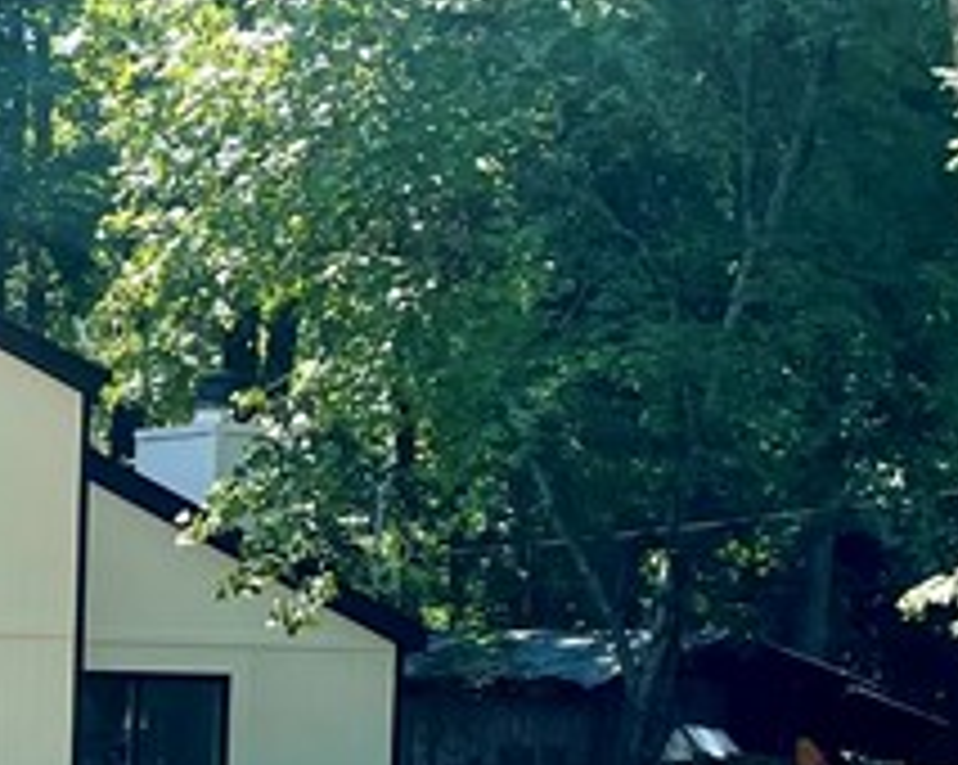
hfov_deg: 15.4
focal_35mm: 122
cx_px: -94
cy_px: 1004
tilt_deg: -5.6
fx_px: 3456
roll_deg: -1.0
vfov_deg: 12.2
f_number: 1.6
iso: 32
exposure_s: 1/1553
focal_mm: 4.2
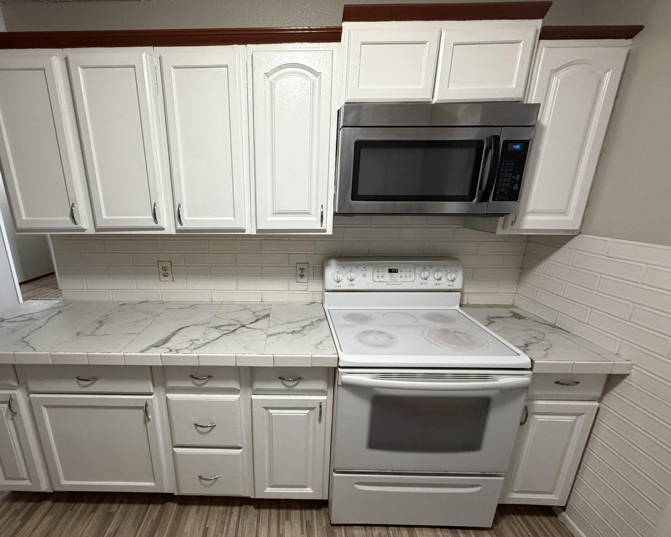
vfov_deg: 80.3
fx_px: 318
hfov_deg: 92.4
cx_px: 283
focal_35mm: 16
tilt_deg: -16.5
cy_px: 288
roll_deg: +0.2
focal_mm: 2.22
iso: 400
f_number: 2.2
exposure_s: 1/60
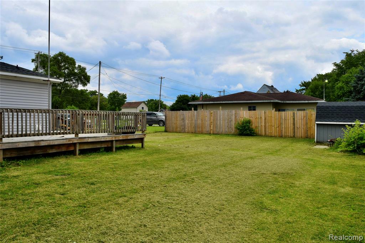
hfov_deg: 59.5
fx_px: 319
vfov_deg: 41.7
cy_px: 122
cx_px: 182
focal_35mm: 32
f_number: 10
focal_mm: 21
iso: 200
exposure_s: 1/400
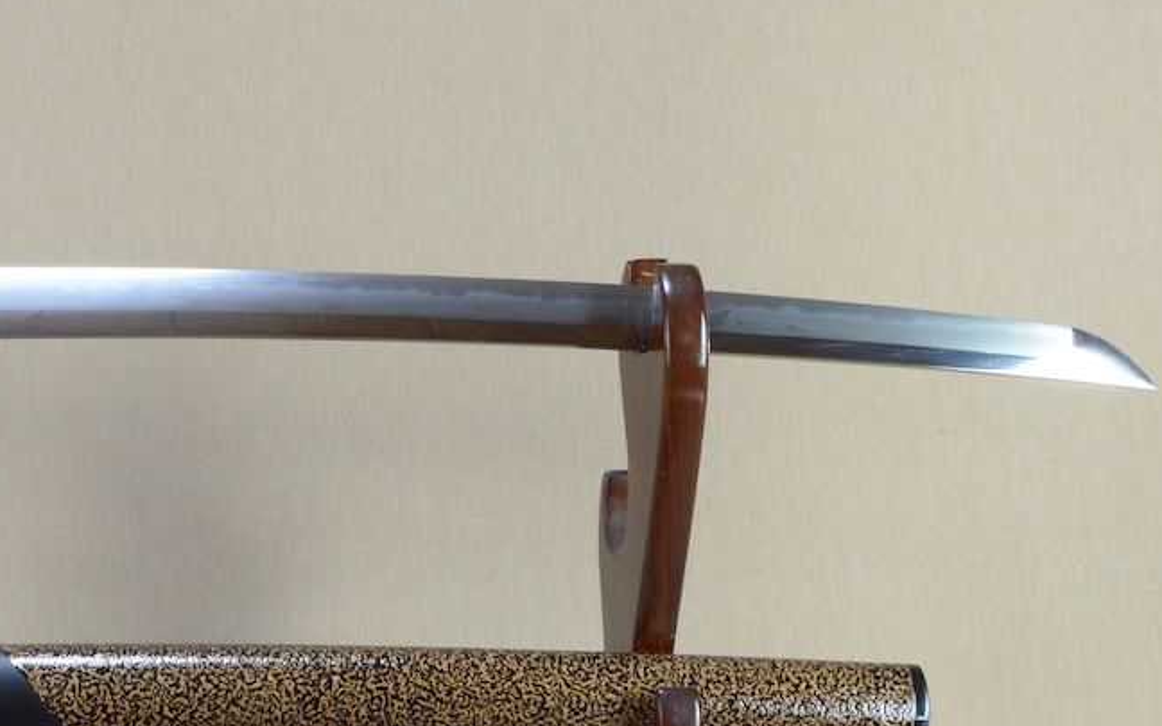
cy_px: 356
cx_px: 118
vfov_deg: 19.7
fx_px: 2090
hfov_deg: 29.8
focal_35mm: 66
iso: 400
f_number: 11
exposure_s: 1/1.6
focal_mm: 20
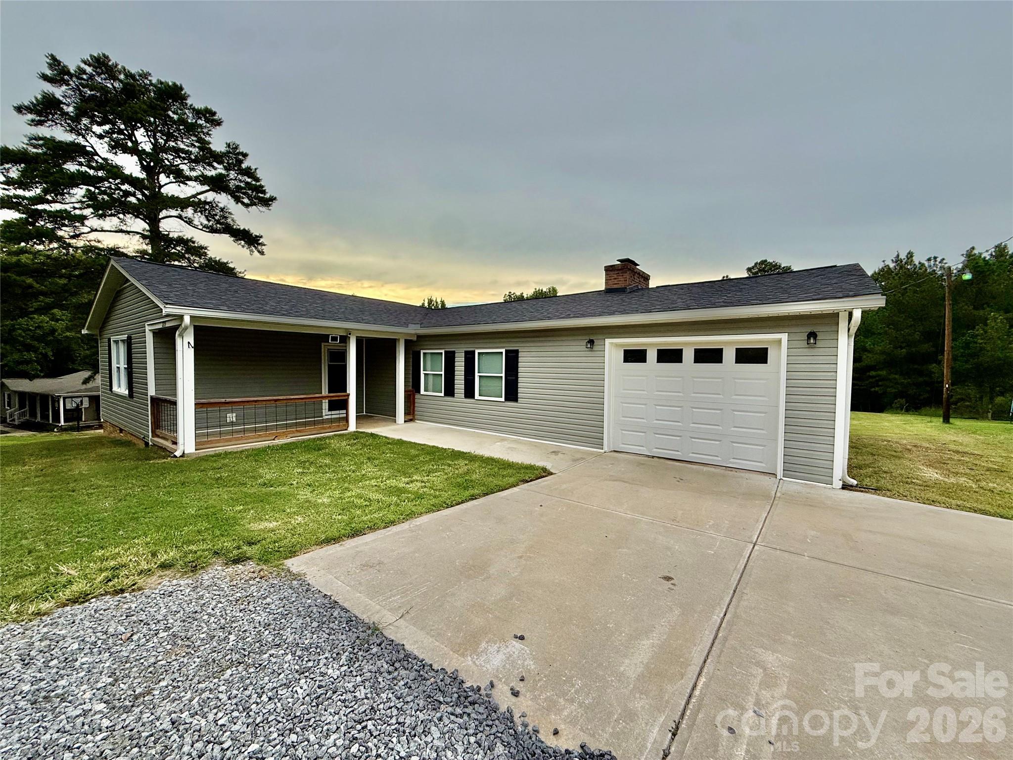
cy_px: 380
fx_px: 410
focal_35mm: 14
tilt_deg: -1.8
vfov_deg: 85.7
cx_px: 506
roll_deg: -0.7
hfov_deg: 102.1
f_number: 2.2
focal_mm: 2.22
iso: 50
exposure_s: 1/374
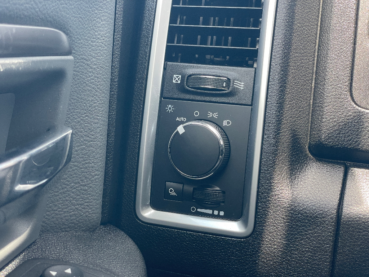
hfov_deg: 36.8
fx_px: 554
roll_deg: -4.6
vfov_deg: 28.0
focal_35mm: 52
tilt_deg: -13.6
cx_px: 184
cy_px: 138
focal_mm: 6
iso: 80
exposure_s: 1/122
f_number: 2
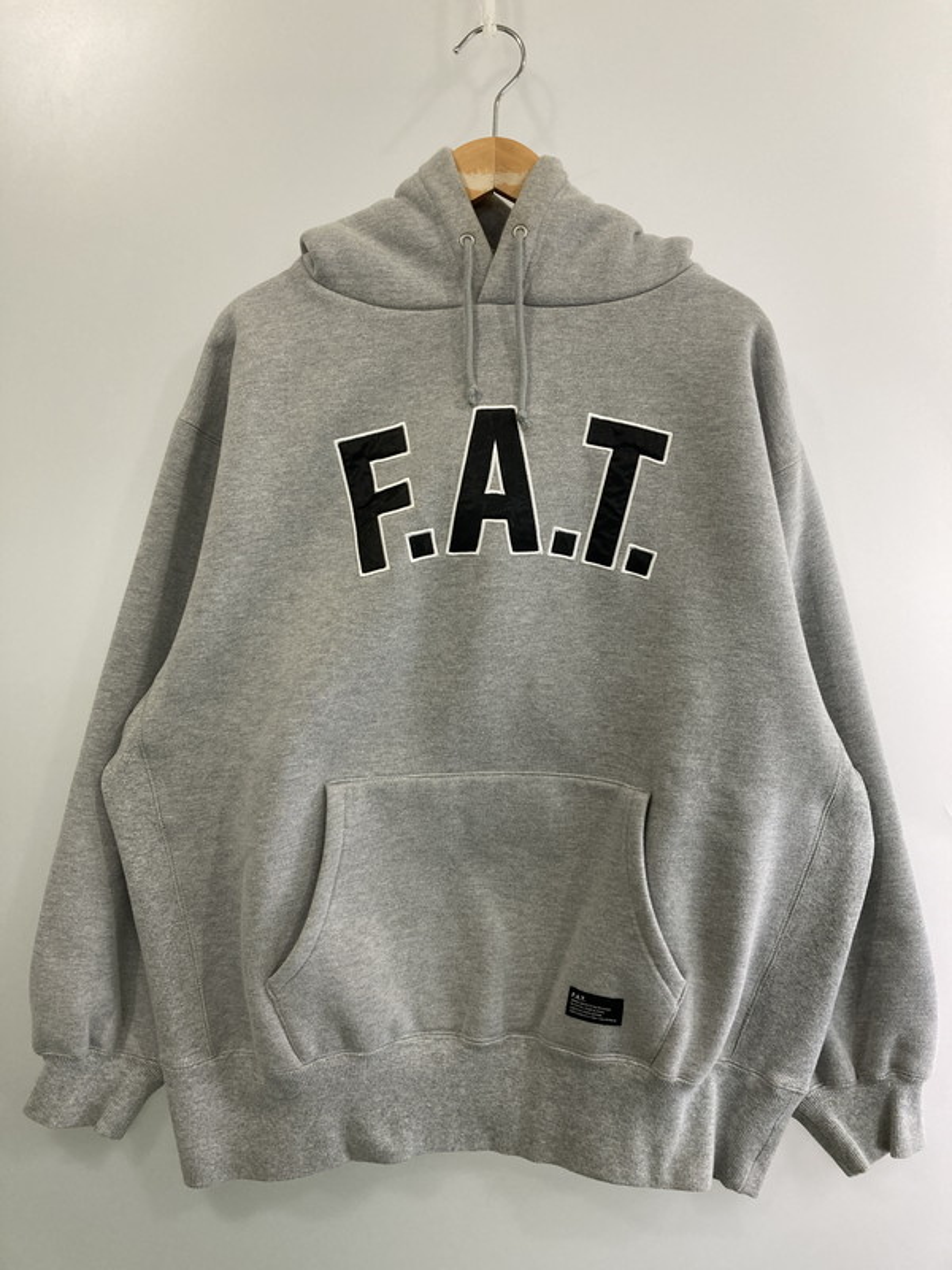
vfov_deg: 63.4
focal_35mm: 28
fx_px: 1027
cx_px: 476
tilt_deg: -18.4
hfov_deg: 49.7
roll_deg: +0.1
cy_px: 635
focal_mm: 3.99
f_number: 1.8
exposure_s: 1/50
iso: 64
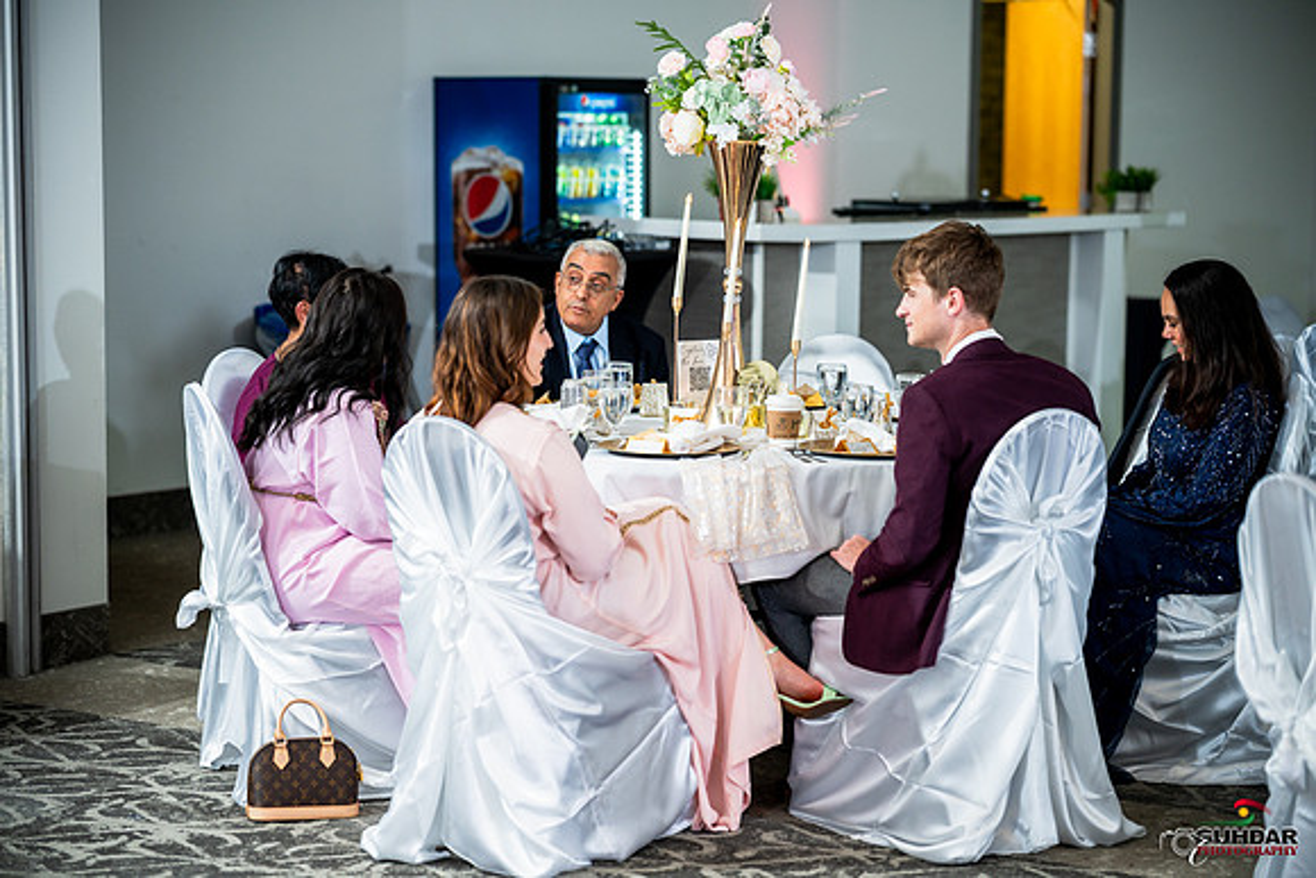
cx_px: 658
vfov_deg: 17.3
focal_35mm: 79
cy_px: 439
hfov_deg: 25.7
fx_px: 2888
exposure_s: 1/200
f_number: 2
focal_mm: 79
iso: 640
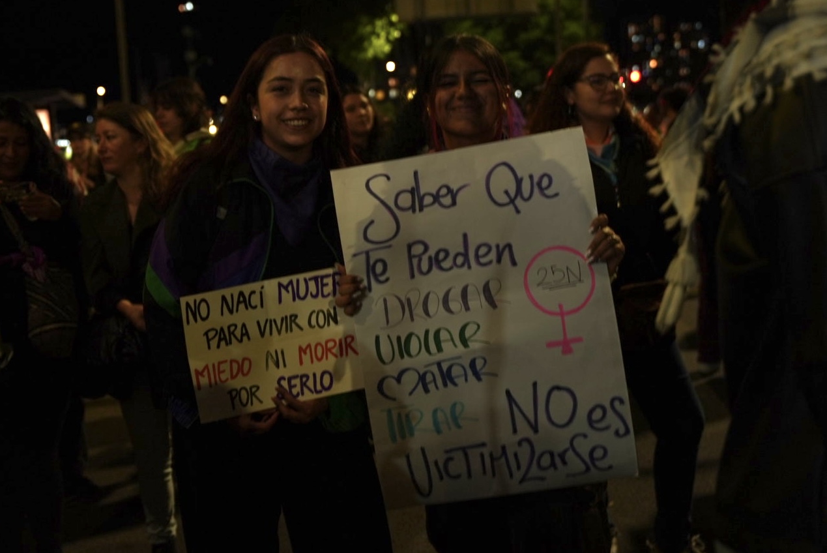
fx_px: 890
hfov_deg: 49.8
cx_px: 407
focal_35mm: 39
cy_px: 270
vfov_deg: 34.5
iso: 1000
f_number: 2.8
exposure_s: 1/50
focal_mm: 36.7
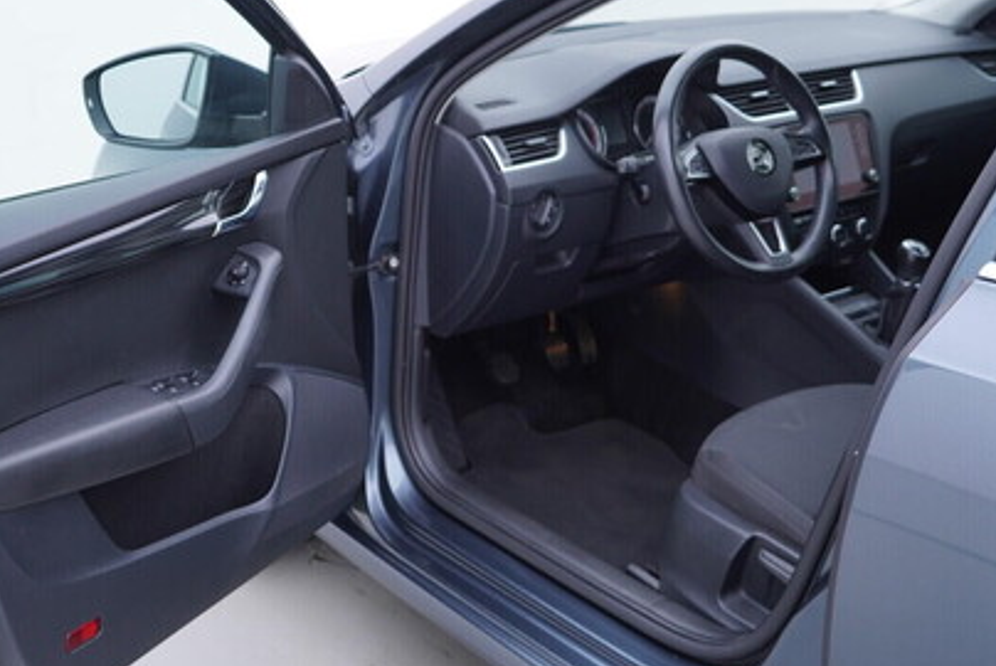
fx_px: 1357
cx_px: 355
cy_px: 263
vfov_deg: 27.5
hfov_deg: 40.0
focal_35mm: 49
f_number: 3.2
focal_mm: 24
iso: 125
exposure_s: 1/50
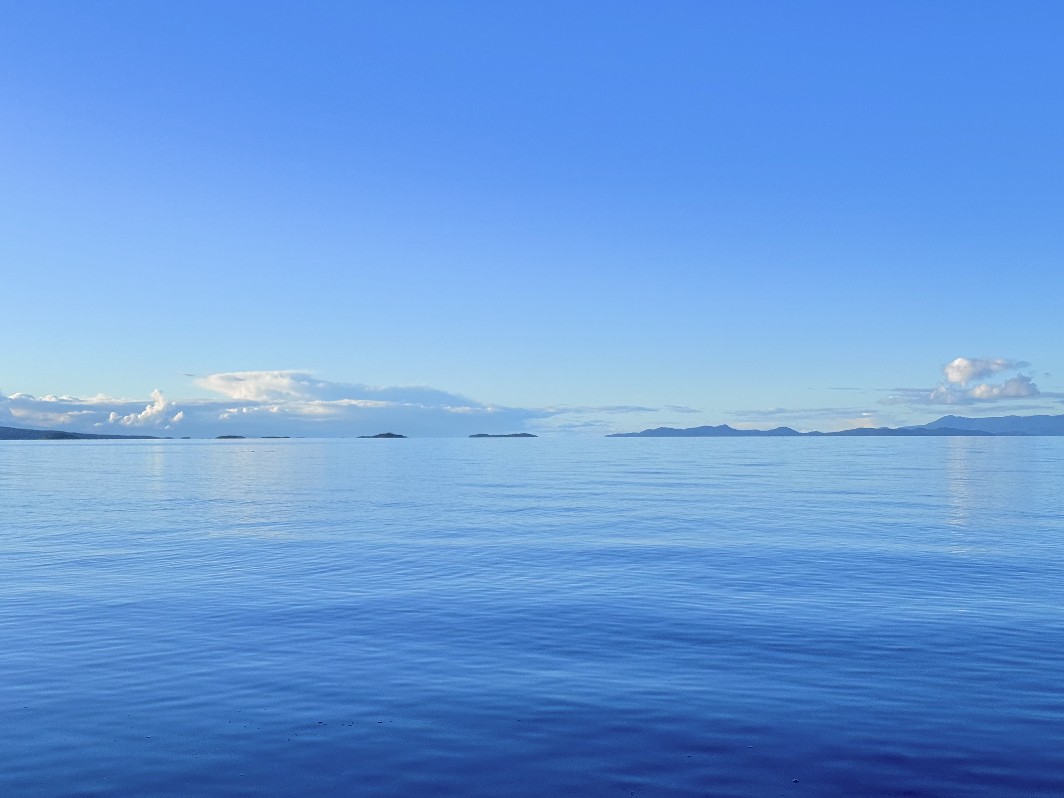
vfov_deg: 30.3
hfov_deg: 39.7
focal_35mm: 48
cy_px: 399
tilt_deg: +1.9
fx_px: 1475
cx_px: 532
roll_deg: +0.4
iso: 64
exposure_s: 1/5376
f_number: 1.78
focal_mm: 6.76
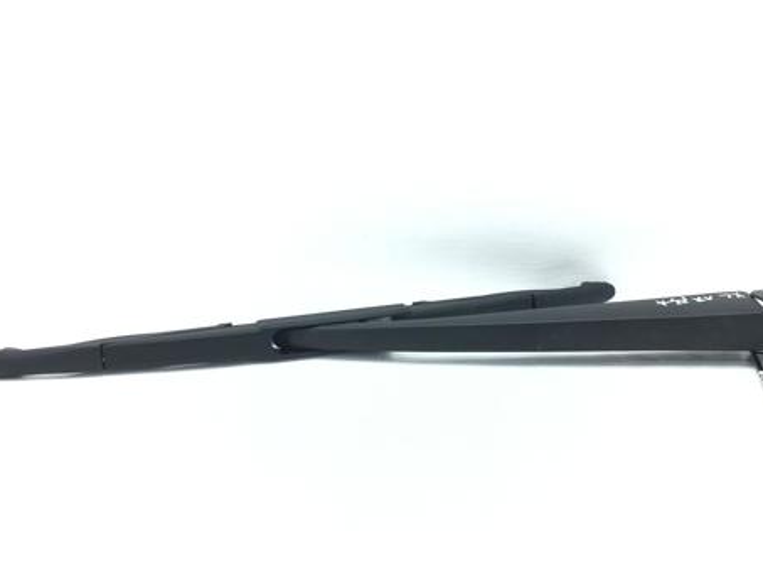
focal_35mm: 41
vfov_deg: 35.0
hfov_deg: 45.7
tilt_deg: -18.1
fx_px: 904
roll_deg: +0.6
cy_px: 342
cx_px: 413
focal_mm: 4.15
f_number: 2.2
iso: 25
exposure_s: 1/115
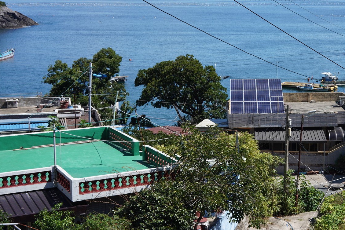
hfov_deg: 31.7
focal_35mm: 62
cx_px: 263
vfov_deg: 21.7
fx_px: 594
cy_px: 48
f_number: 13
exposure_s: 1/100
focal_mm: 35
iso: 100
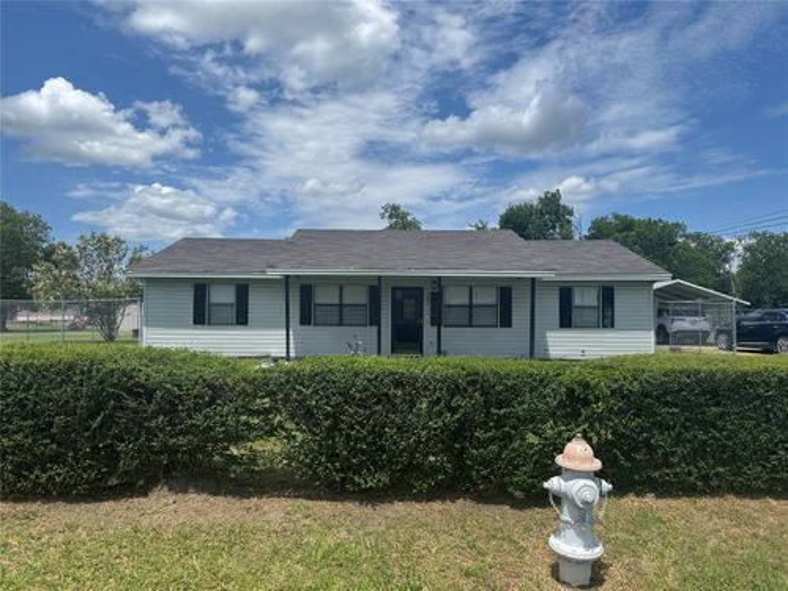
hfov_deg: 71.6
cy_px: 296
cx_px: 394
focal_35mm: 24
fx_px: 546
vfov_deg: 56.8
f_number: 1.78
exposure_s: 1/5814
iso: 80
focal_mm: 6.76
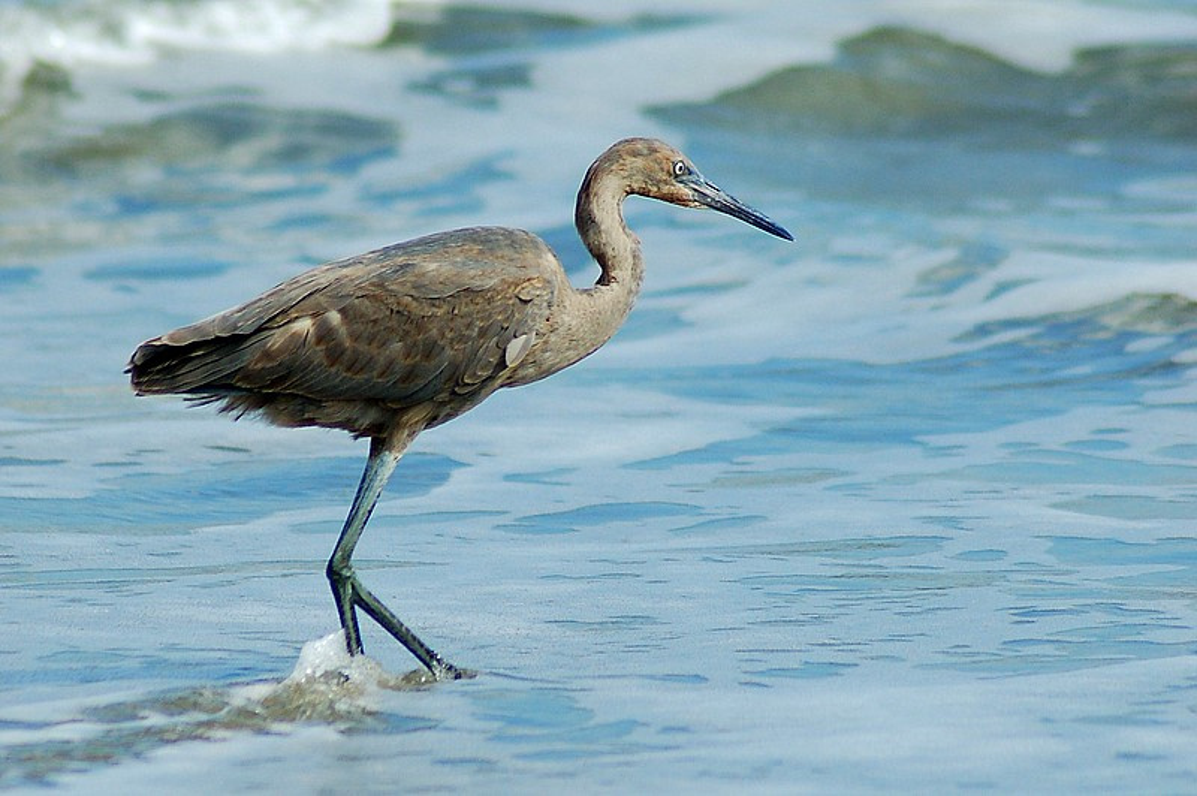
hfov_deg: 5.7
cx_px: 598
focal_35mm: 360
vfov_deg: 3.8
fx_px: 11960
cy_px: 398
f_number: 5.3
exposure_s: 1/1250
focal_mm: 240
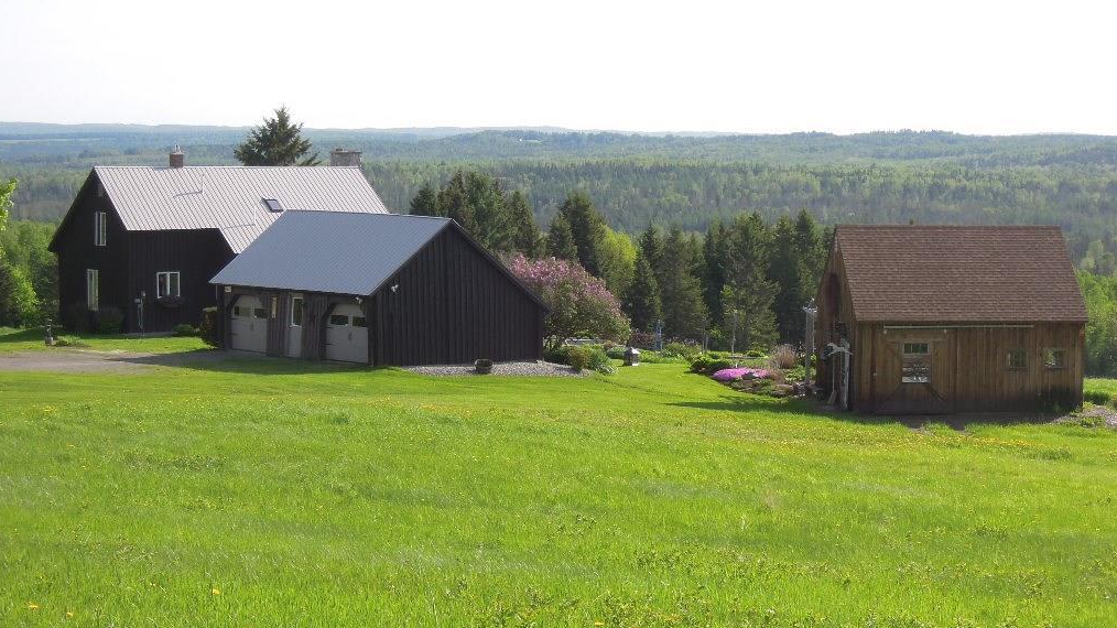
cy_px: 331
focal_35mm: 77
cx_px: 560
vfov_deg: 15.7
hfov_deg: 27.5
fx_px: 2280
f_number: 4.5
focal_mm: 12.5
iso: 160
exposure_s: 1/640
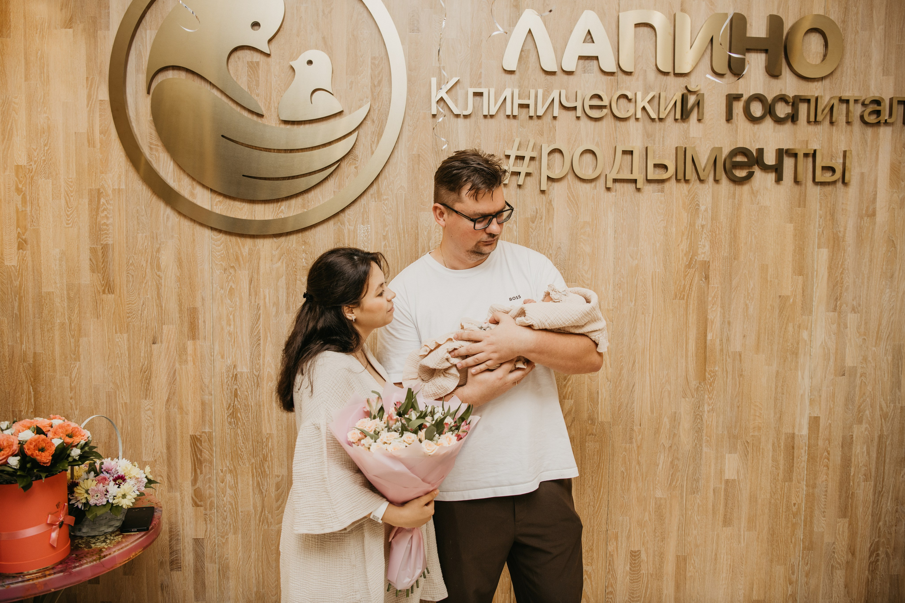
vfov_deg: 43.6
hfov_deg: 61.9
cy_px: 302
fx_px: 754
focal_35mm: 30
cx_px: 452
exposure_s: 1/160
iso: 200
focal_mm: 30
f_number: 4
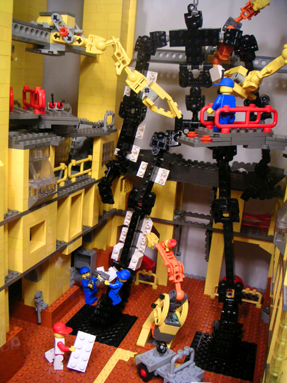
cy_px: 192
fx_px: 409
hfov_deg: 38.7
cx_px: 144
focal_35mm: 37
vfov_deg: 50.1
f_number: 2.8
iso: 100
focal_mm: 5.7
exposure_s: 1/45
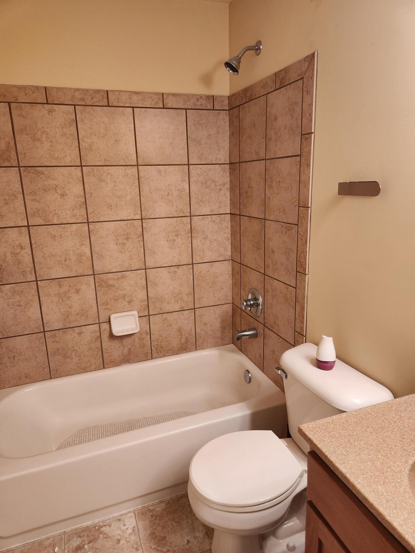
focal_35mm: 23
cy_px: 276
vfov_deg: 73.9
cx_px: 208
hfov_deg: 58.9
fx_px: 368
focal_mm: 5.4
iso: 320
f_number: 1.8
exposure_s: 1/120
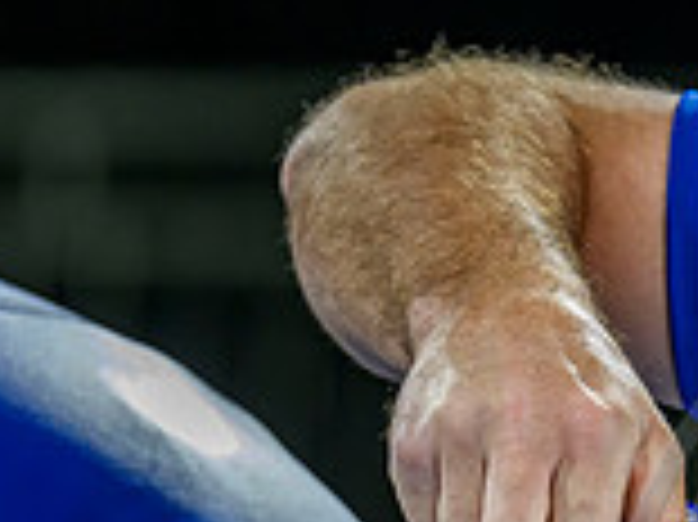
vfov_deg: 1.8
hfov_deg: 2.4
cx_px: 1117
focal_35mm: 819
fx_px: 16502
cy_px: 516
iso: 2000
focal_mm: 200
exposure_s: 1/1600
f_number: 3.2
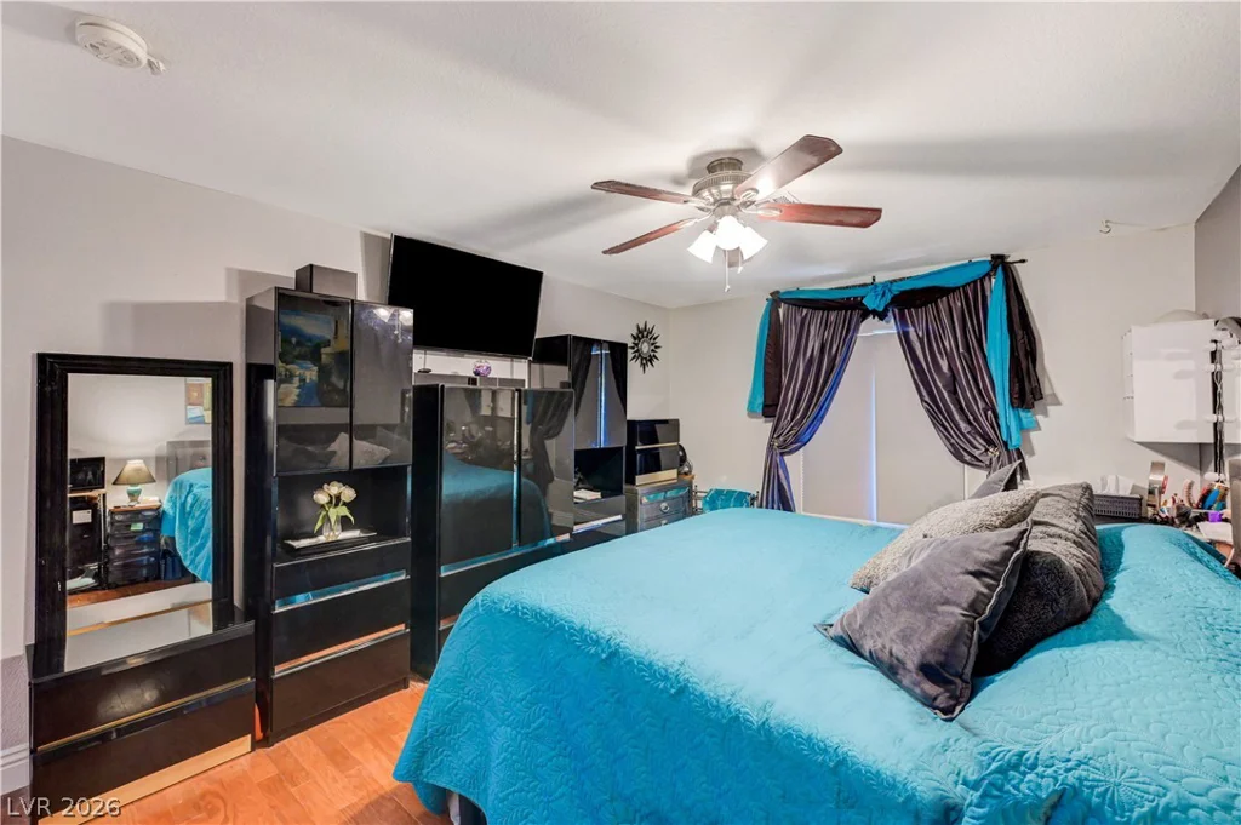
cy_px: 412
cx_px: 620
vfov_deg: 77.2
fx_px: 517
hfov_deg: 100.4
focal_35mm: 15
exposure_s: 1/15
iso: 3200
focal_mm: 15
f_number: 8
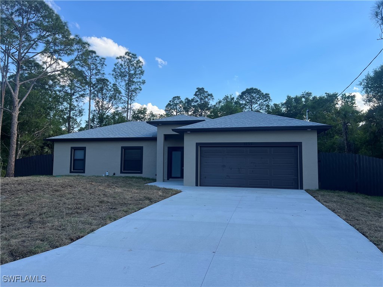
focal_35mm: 26
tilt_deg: +4.2
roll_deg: +0.1
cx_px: 192
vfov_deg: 53.1
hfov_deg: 67.3
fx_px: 288
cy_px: 144
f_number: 1.5
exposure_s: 1/2083
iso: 50
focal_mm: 5.7
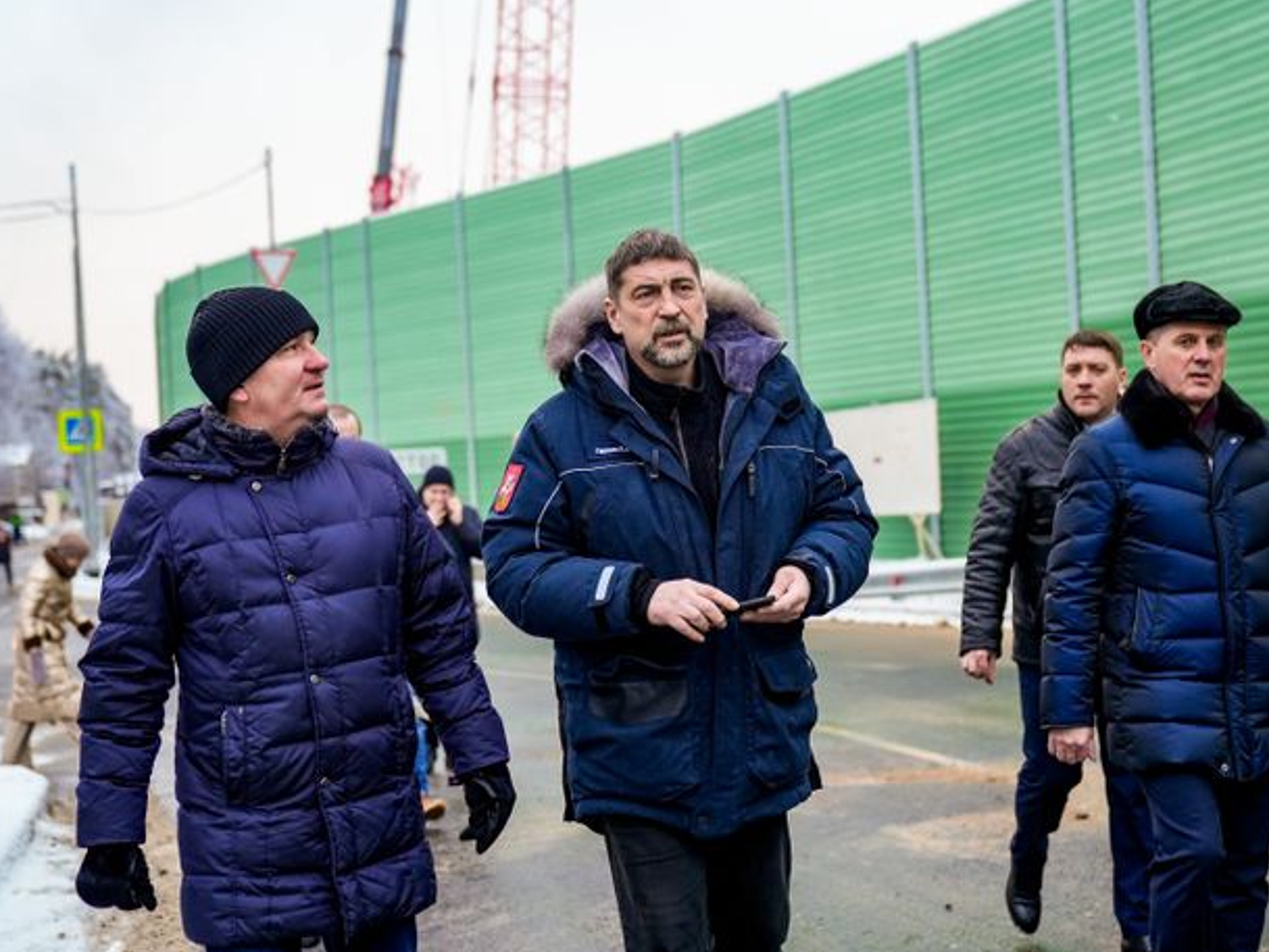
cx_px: 707
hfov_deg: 36.1
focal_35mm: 53
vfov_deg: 27.5
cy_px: 469
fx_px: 1943
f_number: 2.8
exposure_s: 1/500
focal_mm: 48
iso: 1000
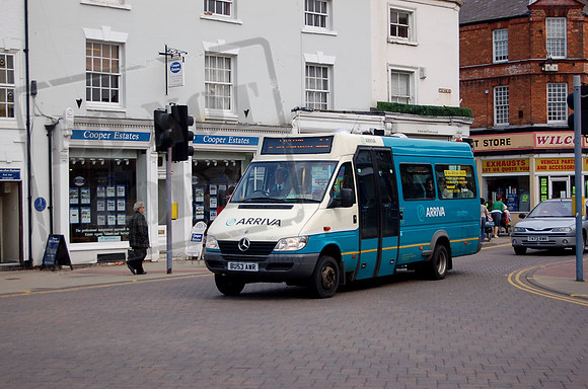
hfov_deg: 29.3
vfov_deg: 19.6
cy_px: 194
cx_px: 294
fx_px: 1125
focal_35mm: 69
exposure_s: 1/1000
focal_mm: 46
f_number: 5.3
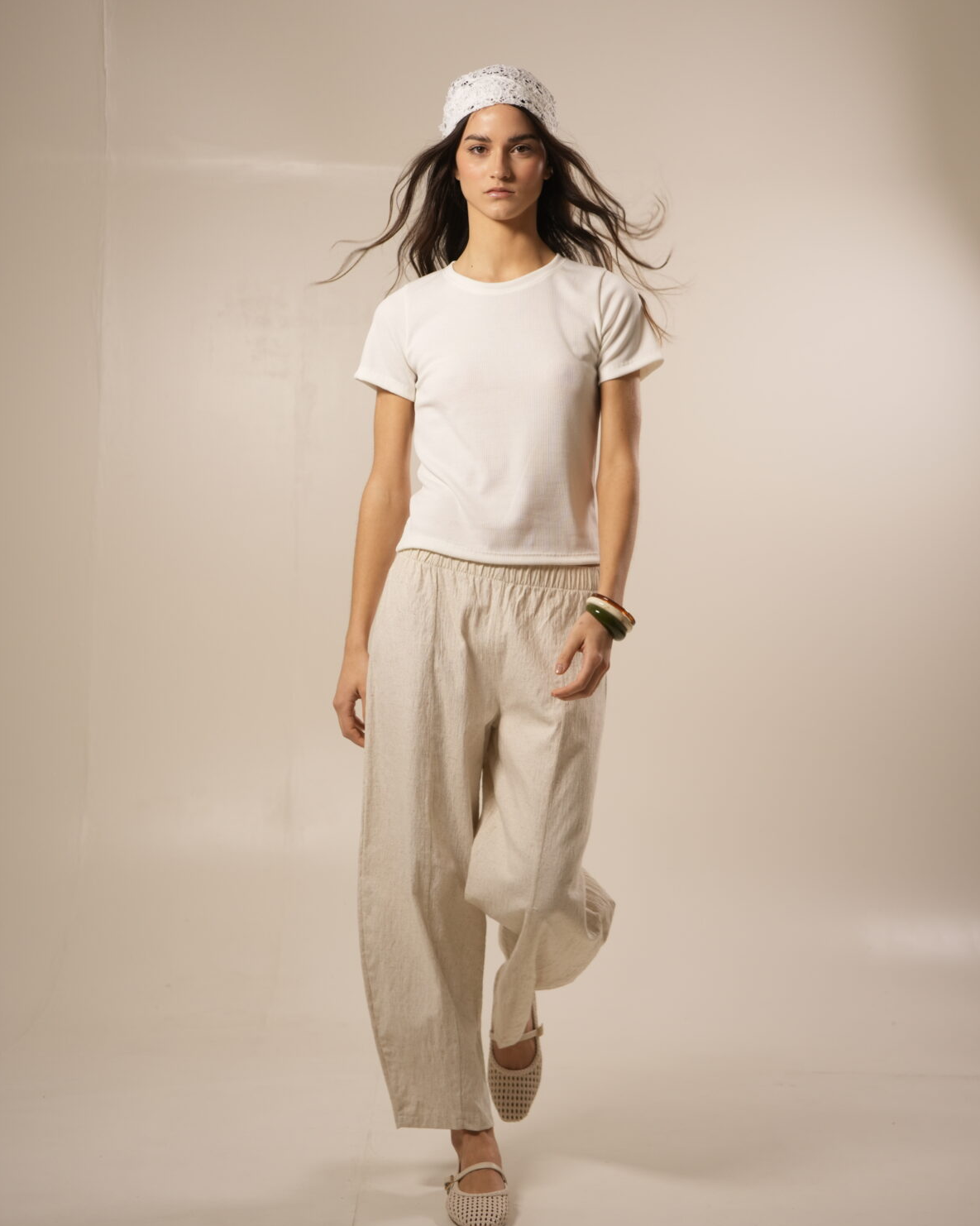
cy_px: 564
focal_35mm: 57
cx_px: 488
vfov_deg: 33.0
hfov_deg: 26.7
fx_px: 2067
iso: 400
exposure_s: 1/100
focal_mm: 50
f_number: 3.2
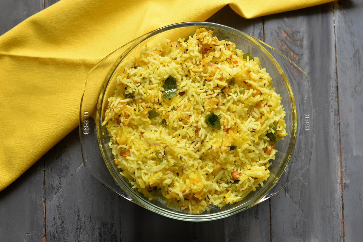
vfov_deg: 27.0
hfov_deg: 39.6
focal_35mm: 50
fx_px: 504
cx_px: 182
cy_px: 121
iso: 250
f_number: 5
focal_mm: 50
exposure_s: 1/100
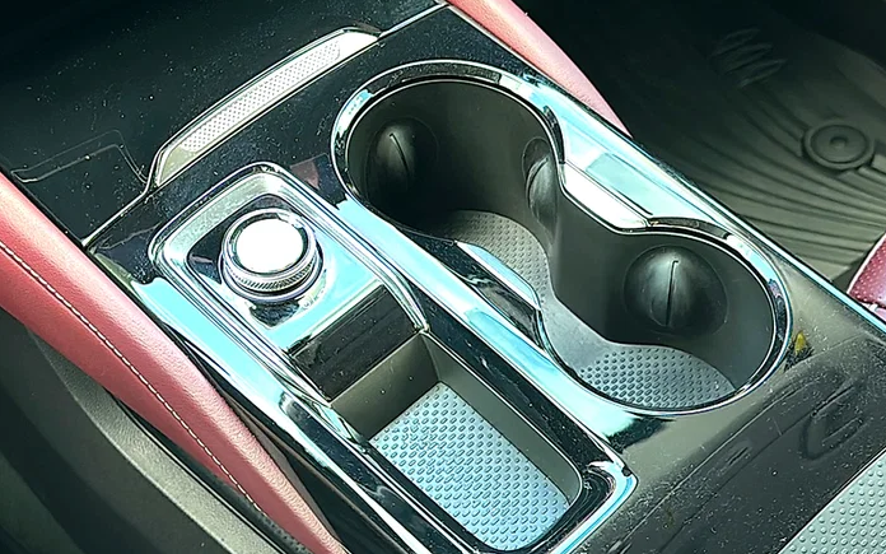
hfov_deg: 41.8
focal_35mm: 48
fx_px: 1159
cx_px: 444
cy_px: 302
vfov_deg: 26.9
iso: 125
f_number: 1.78
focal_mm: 6.86
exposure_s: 1/40
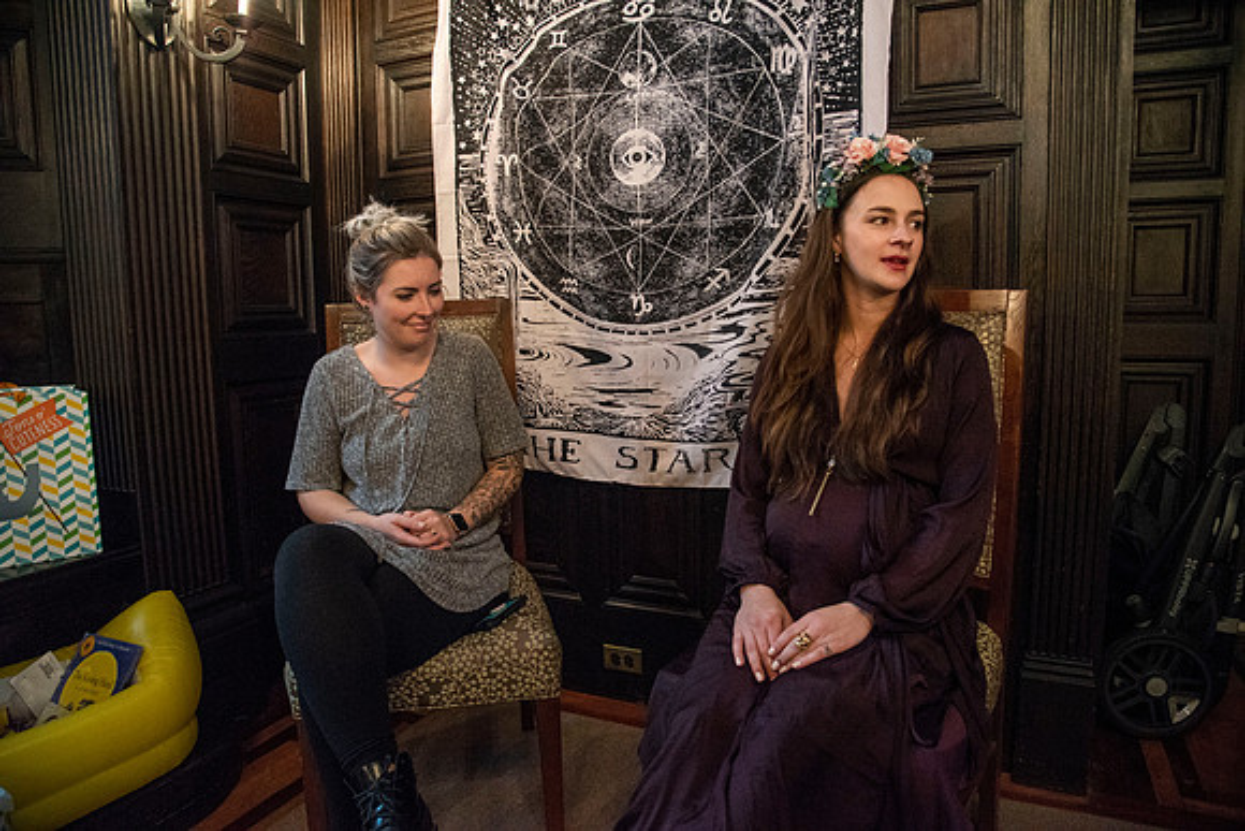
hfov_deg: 73.7
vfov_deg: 53.2
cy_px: 416
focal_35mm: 24
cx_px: 622
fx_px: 830
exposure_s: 1/200
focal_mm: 24
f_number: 4
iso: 3200
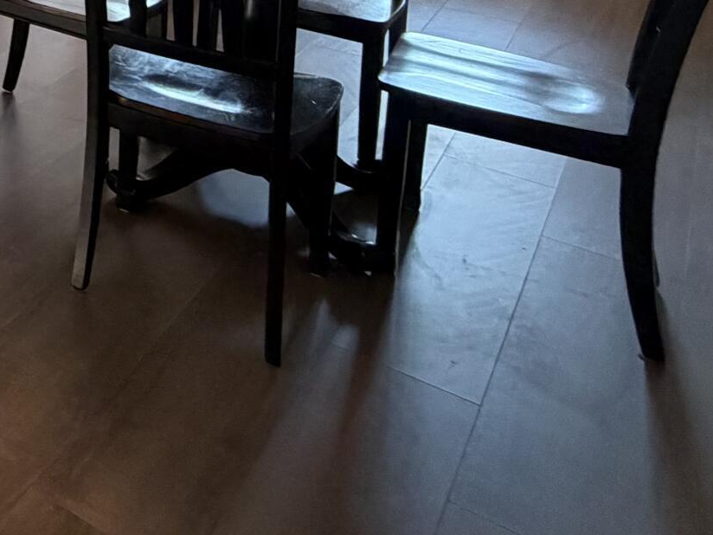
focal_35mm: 51
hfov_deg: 25.2
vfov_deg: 23.2
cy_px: -258
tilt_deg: -4.7
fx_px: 1050
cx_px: -427
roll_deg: +0.6
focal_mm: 2.22
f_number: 2.2
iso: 400
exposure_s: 1/60
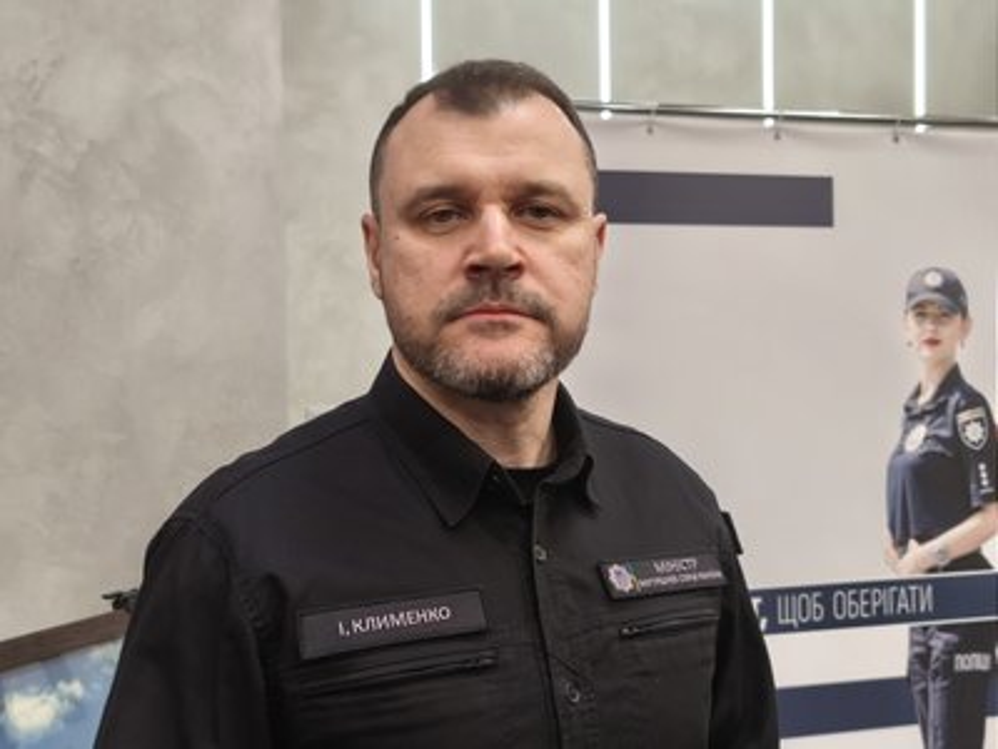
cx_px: 499
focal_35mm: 38
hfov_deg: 49.0
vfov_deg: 37.7
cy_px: 374
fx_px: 1096
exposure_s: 1/100
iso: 80
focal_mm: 5.35
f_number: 1.7
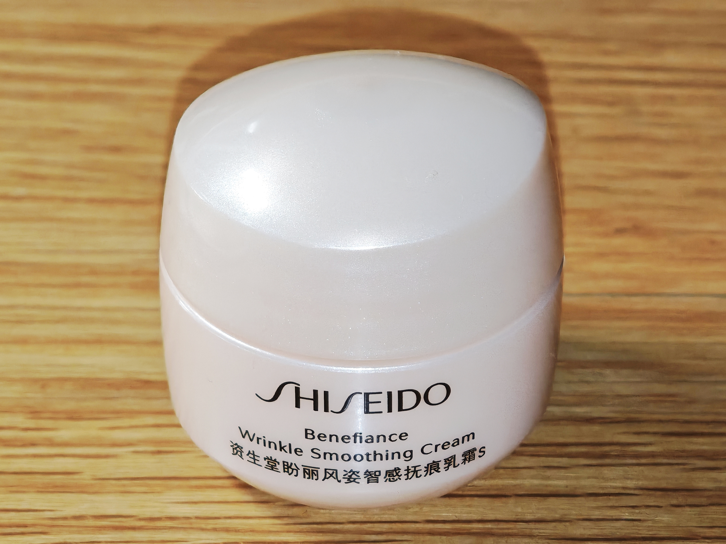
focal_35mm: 120
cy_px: 272
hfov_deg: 16.4
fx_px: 2517
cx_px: 363
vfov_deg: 12.3
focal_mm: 9
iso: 400
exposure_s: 1/50
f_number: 2
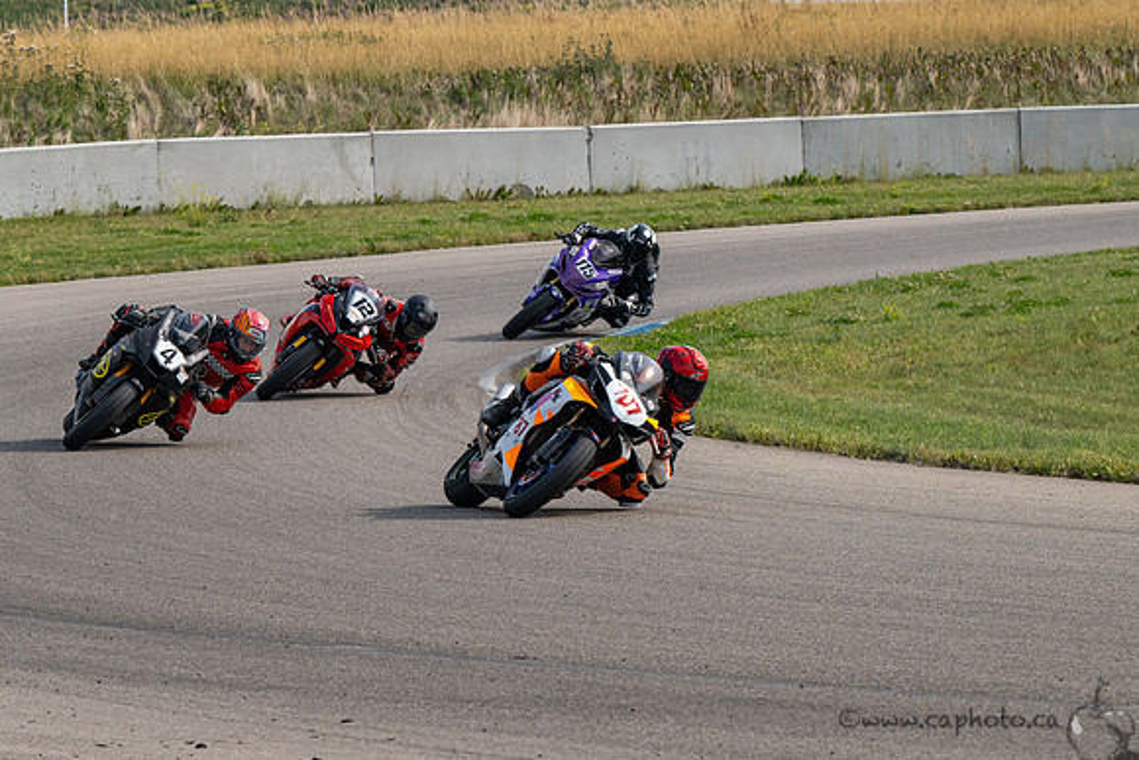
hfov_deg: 7.1
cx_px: 387
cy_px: 340
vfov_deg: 4.7
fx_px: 9198
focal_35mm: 291
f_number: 11
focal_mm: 220
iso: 500
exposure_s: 1/800
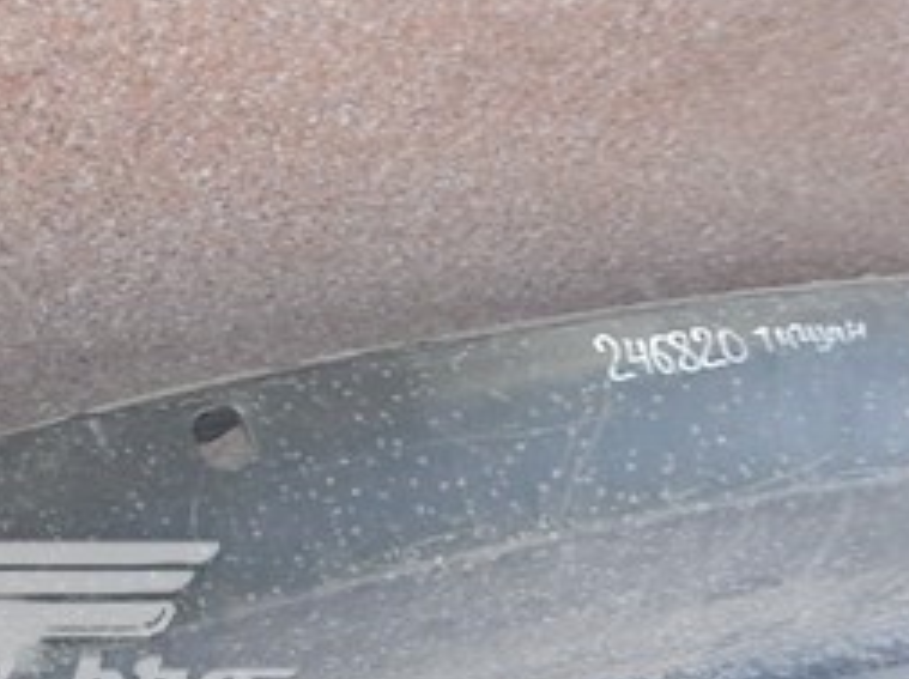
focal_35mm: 76
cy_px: 650
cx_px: -137
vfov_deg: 18.9
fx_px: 1993
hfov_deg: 23.8
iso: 400
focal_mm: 5.5
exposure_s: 1/40
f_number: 3.9
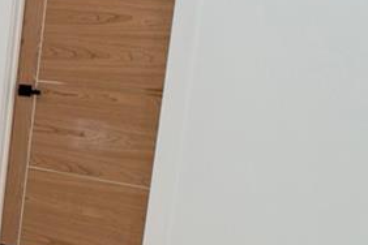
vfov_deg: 16.1
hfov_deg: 14.9
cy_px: 137
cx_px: -506
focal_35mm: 85
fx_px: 869
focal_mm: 10
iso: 100
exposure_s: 1/25
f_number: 4
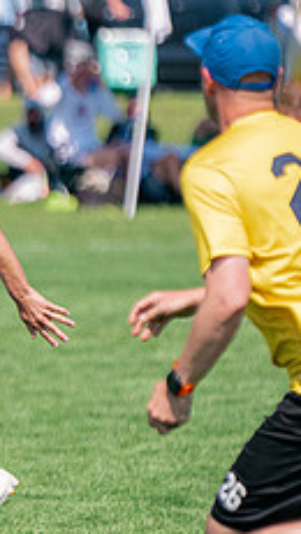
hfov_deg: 1.4
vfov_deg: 2.6
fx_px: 11985
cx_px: -332
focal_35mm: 845
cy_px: 312
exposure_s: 1/10000
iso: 640
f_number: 2.8
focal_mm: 200
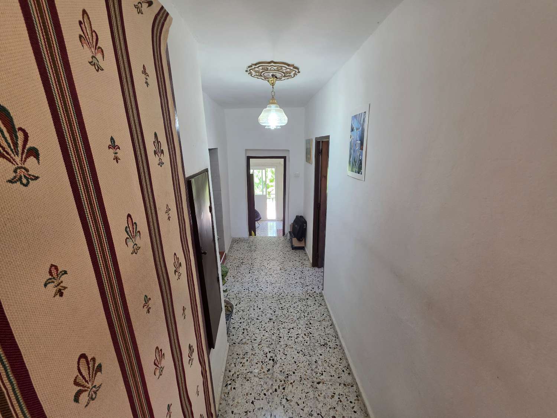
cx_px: 278
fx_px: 209
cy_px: 209
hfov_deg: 106.2
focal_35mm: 13
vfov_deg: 89.9
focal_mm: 2.2
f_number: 1.9
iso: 160
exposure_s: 1/100
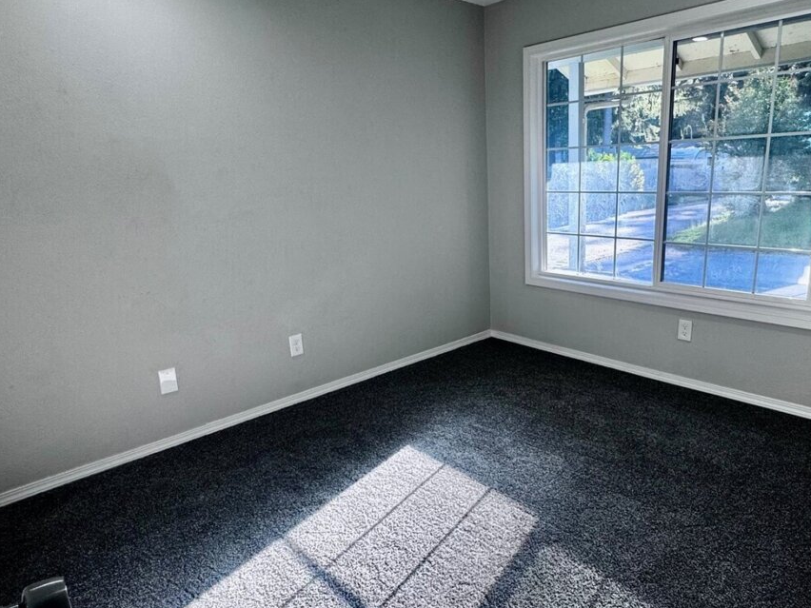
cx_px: 465
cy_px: 313
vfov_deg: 58.9
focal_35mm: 23
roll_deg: +2.1
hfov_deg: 73.5
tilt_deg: -16.0
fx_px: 539
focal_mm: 2.22
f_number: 2.2
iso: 100
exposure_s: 1/120
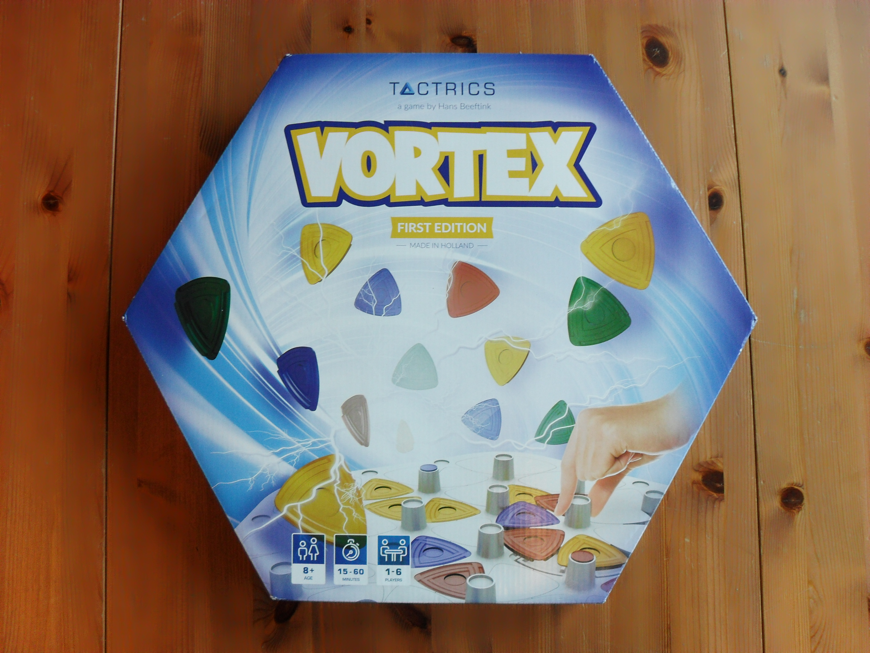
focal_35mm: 35
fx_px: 880
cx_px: 435
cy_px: 326
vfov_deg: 40.7
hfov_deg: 52.6
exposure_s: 1/60
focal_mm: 6.2
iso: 100
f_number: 2.8
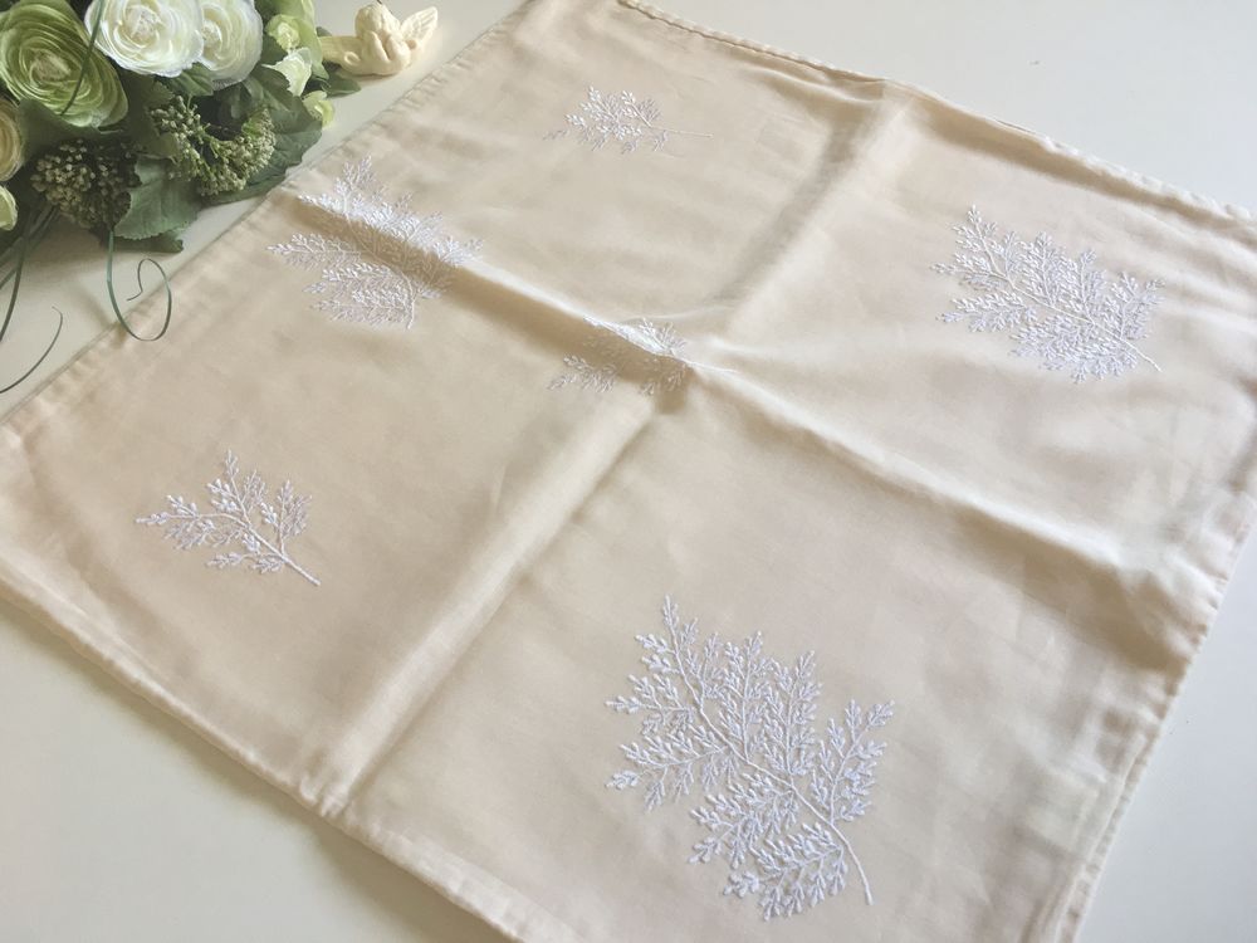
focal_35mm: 29
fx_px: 1053
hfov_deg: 61.7
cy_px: 472
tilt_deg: -55.7
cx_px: 628
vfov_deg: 48.2
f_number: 2.2
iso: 64
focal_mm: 4.15
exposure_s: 1/33
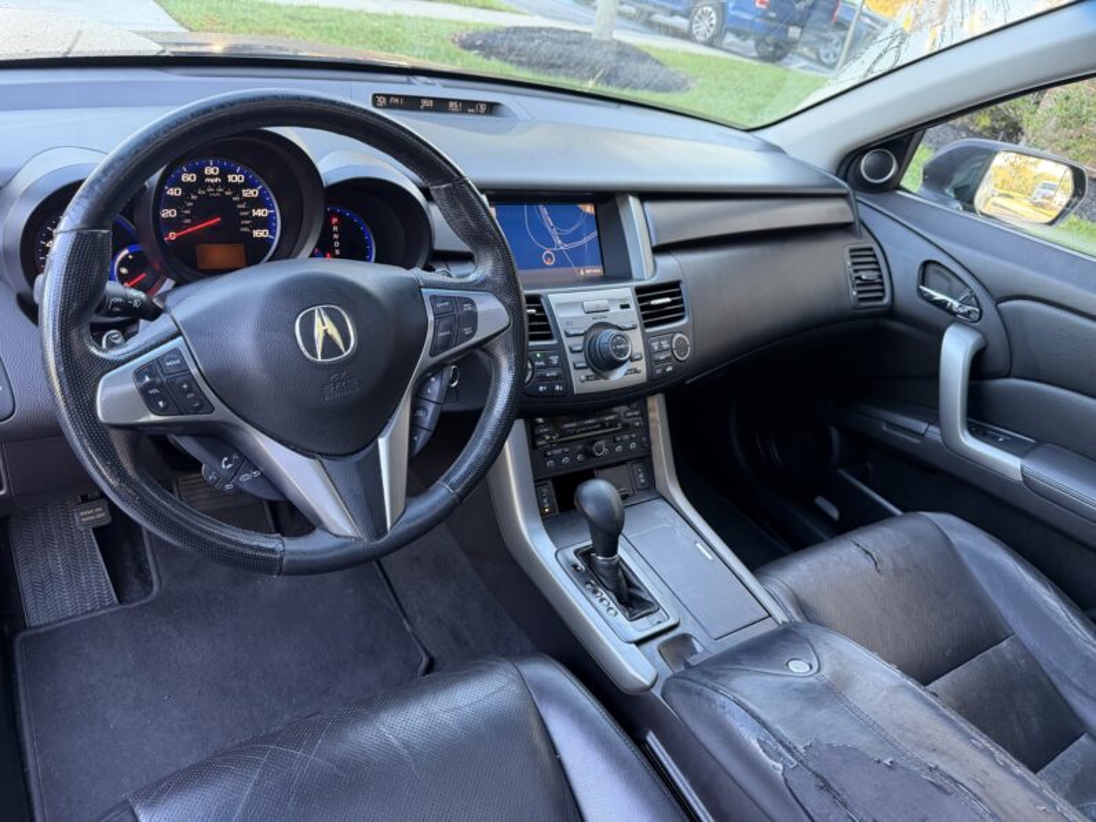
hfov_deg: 71.6
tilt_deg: -31.2
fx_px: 760
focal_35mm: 24
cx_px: 548
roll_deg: -14.4
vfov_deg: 56.8
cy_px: 411
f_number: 1.78
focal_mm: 6.76
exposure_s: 1/60
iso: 200
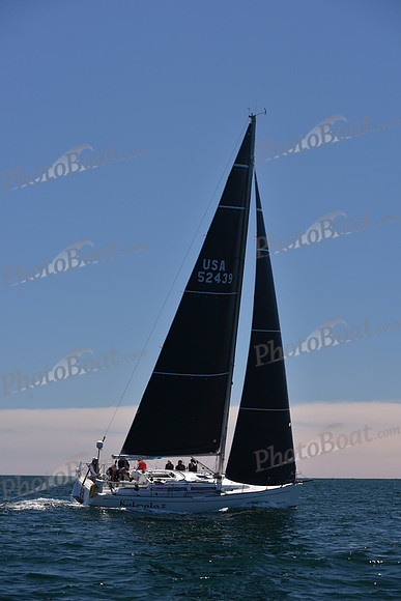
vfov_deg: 28.8
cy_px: 300
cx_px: 200
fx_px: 1169
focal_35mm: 70
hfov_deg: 19.5
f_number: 6.3
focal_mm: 70
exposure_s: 1/800
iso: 250
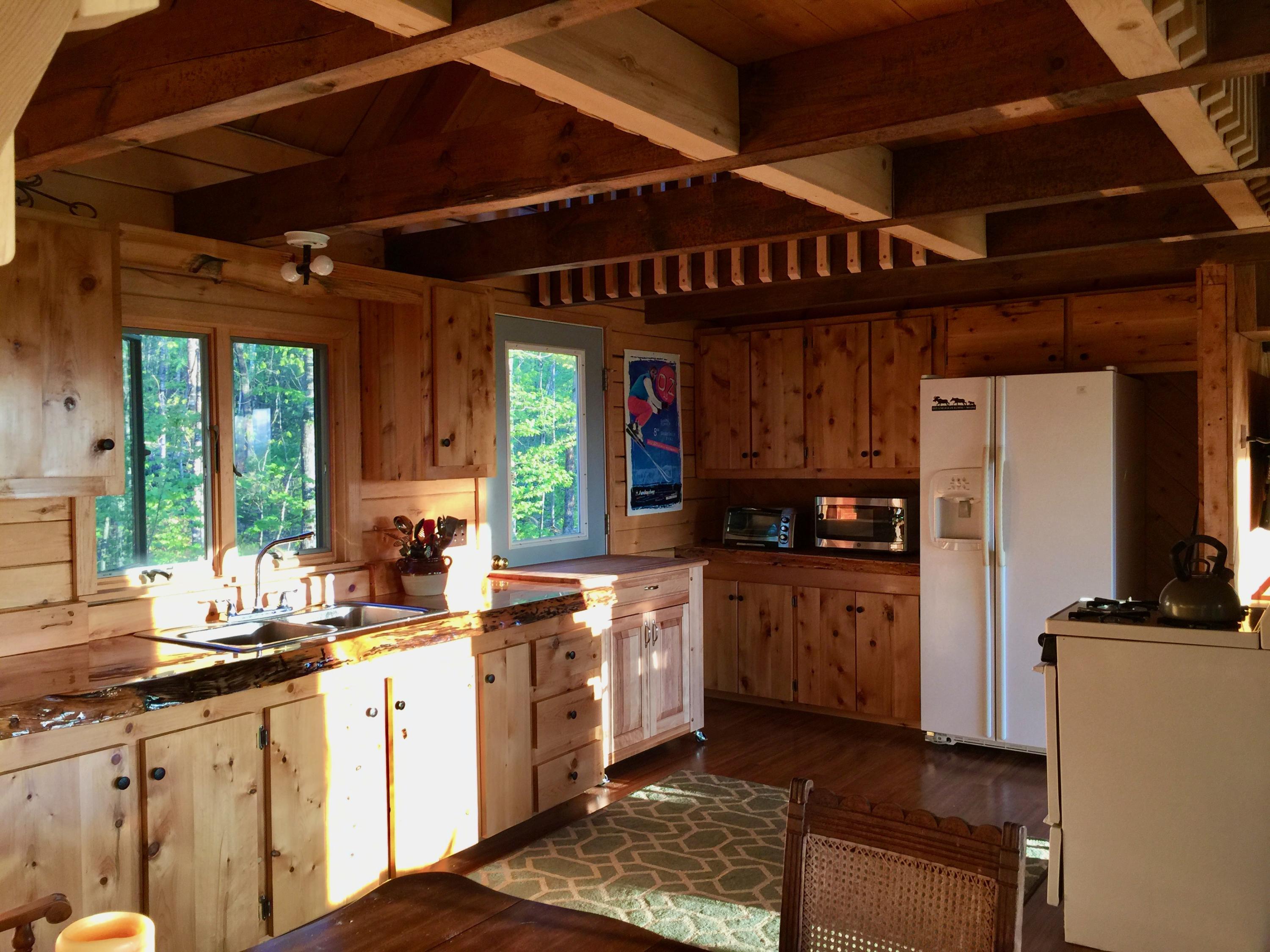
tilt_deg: -0.3
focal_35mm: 29
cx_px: 635
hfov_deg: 61.7
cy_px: 476
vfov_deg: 48.2
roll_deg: +0.6
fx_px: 1064
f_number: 2.2
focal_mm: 4.15
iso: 32
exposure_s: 1/30
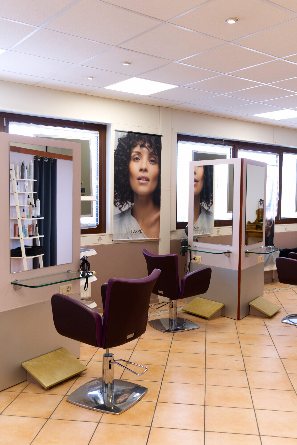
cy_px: 222
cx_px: 148
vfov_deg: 53.1
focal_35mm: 36
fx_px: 445
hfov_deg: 36.9
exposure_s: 1/125
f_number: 5
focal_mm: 36
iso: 500
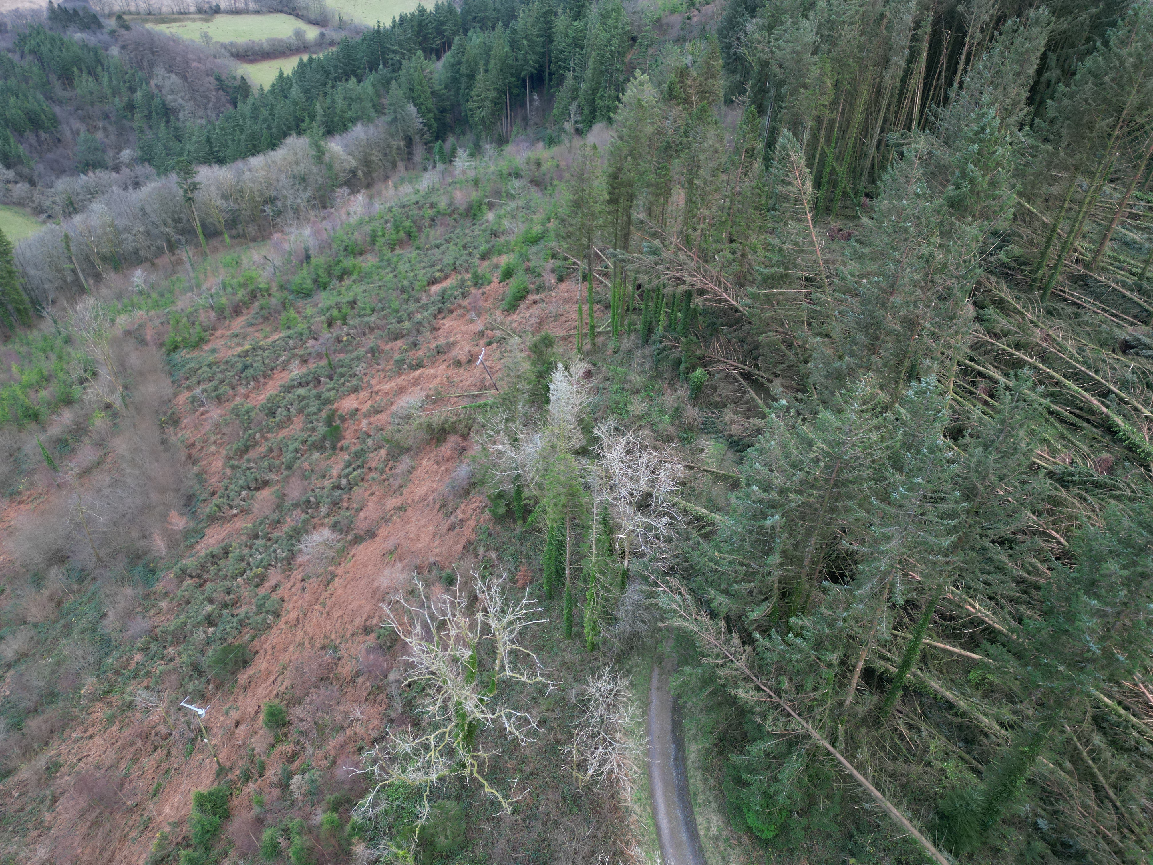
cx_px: 576
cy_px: 432
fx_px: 799
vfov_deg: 56.8
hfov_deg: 71.6
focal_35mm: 24
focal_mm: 6.72
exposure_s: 1/15
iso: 110
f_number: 1.7
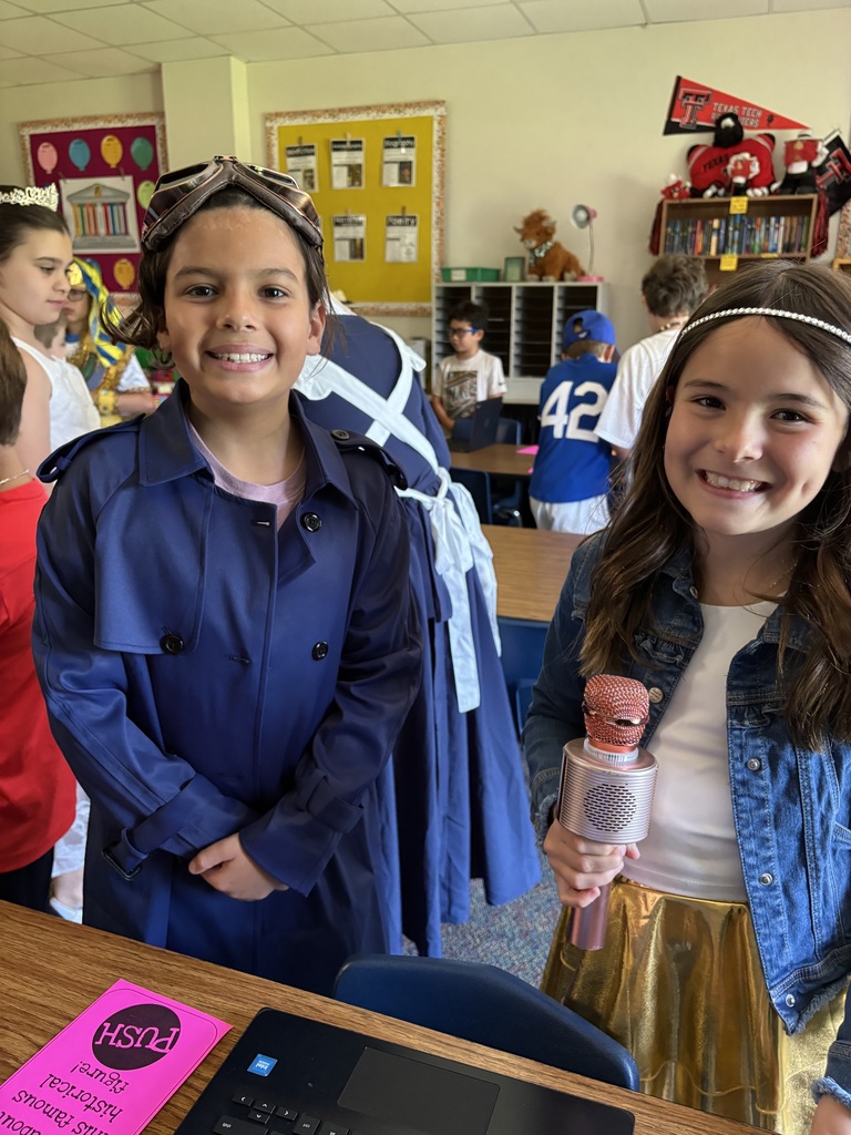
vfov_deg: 67.3
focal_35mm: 26
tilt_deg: -15.5
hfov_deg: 53.1
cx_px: 426
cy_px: 568
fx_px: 852
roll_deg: -0.8
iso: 400
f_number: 1.6
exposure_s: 1/60
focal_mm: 5.96
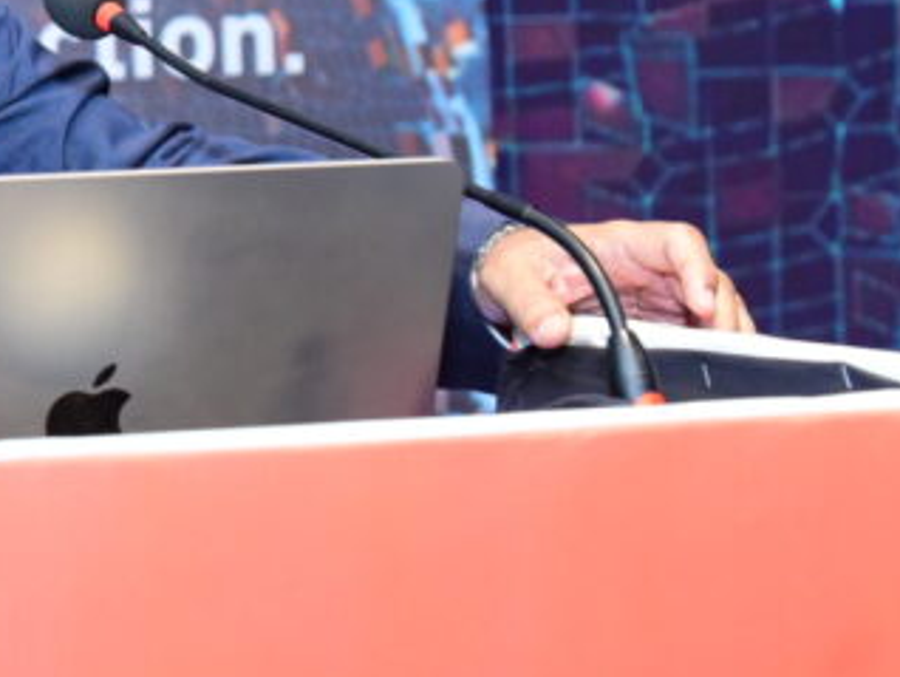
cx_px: -127
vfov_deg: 9.1
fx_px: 4189
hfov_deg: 12.0
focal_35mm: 161
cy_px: -157
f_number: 5
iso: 2500
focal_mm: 52
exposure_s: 1/160
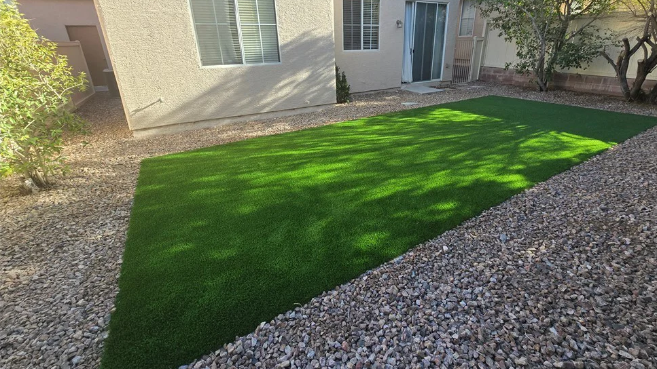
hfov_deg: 102.9
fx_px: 261
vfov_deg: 69.8
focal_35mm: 15
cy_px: 147
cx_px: 347
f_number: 2.2
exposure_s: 1/446
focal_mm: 2.2
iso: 50
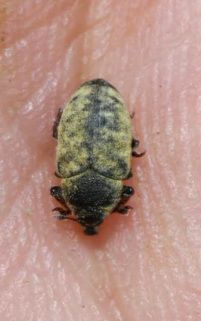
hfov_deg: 7.5
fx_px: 1528
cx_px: 91
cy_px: 153
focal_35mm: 175
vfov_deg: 12.0
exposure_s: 1/60
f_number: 32
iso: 250
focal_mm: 105
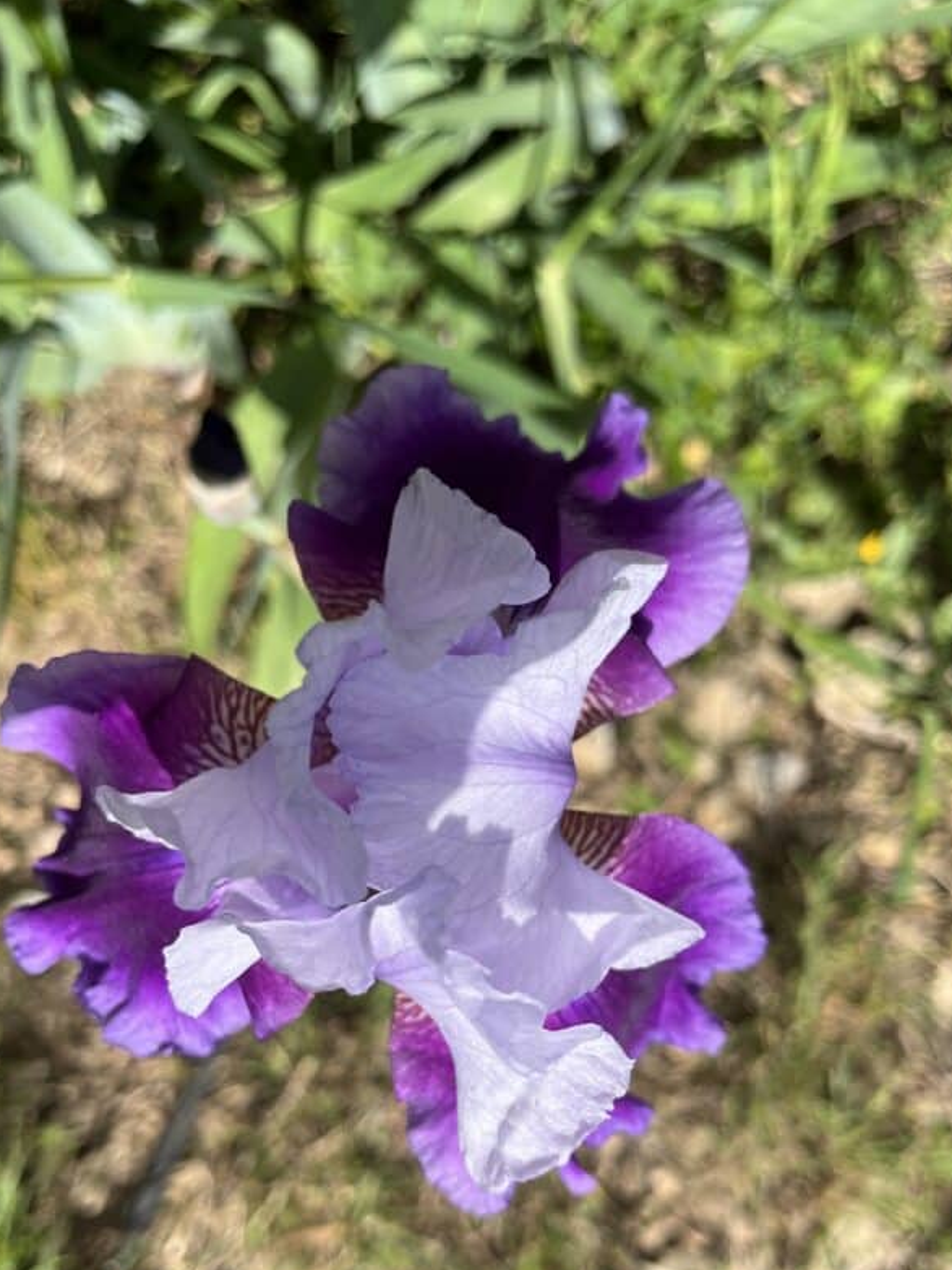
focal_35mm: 34
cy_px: 824
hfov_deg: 41.8
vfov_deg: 53.1
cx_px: 483
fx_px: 1247
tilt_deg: -76.4
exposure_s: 1/2463
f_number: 1.6
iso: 50
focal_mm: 5.1
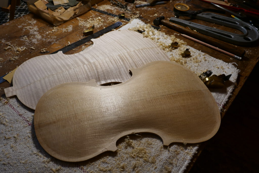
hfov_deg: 57.2
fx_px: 237
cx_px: 130
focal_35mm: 33
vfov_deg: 40.0
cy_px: 86
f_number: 3.3
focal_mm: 11.9
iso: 125
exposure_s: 1/100
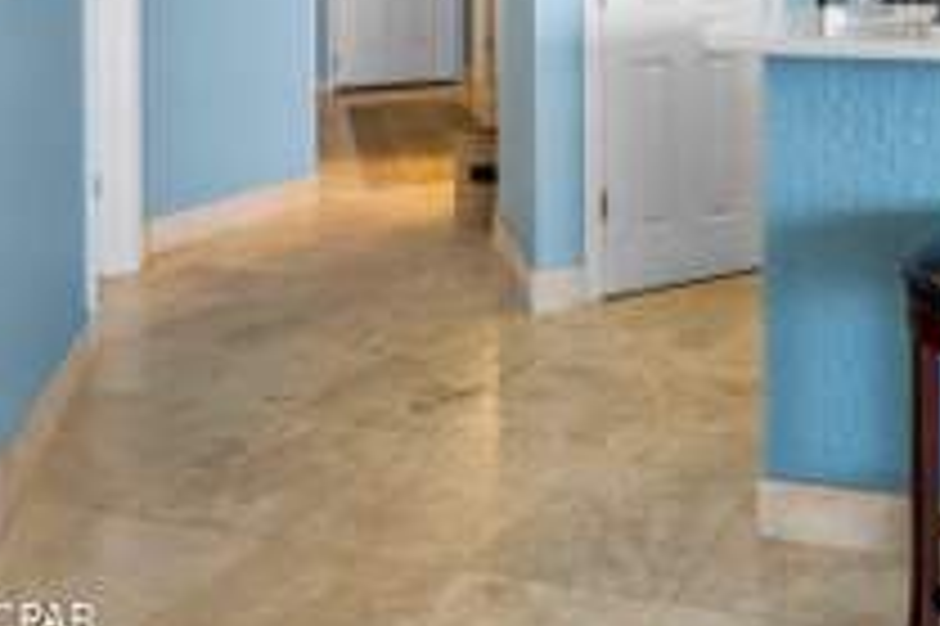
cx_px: 931
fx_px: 1032
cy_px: -38
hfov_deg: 42.5
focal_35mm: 40
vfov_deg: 30.6
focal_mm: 11.5
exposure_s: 1/15
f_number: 9
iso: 400
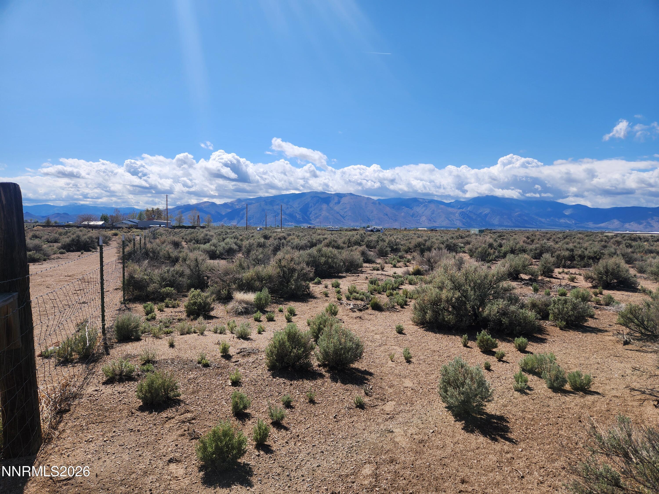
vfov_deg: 58.9
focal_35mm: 23
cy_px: 247
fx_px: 438
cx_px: 330
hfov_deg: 73.9
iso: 20
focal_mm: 5.4
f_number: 1.8
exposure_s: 1/2760
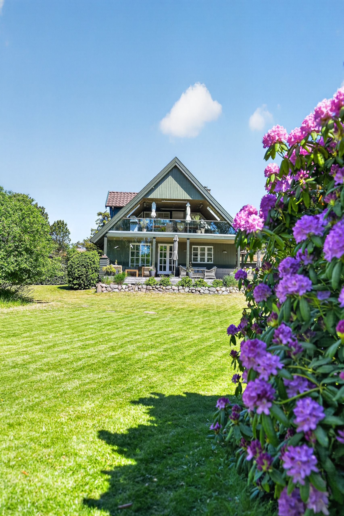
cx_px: 172
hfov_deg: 37.8
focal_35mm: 35
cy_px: 258
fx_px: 502
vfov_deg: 54.4
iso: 400
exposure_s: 1/400
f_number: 4
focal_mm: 35
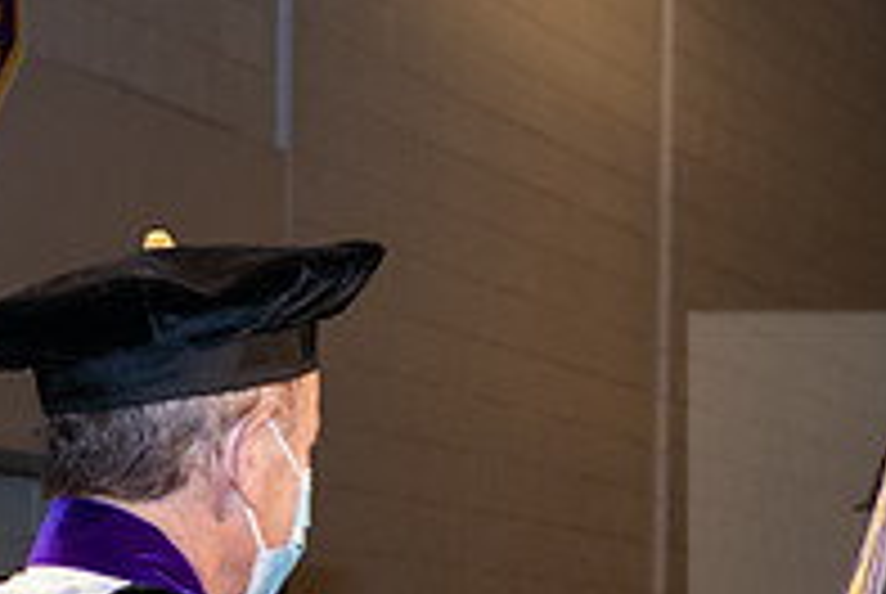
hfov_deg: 10.6
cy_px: 857
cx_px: 553
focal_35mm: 194
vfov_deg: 7.0
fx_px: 4782
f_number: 6.3
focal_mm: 66
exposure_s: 1/200
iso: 1600
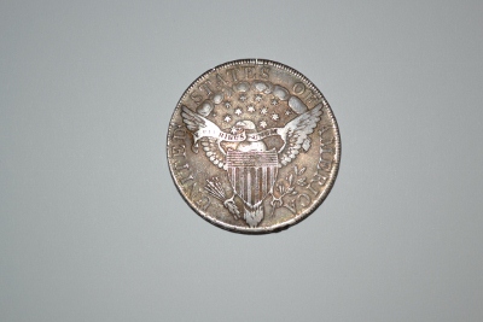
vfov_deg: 18.2
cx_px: 242
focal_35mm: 75
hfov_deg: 27.0
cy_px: 161
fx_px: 1007
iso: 220
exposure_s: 1/60
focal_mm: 50
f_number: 5.6
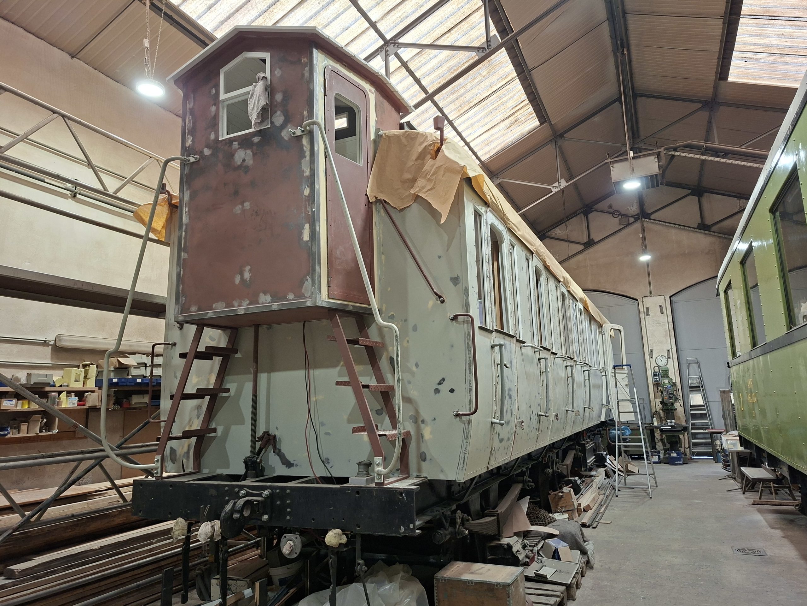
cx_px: 404
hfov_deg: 73.9
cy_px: 303
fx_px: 536
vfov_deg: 58.9
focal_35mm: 23
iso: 160
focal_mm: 5.54
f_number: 1.8
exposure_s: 1/100
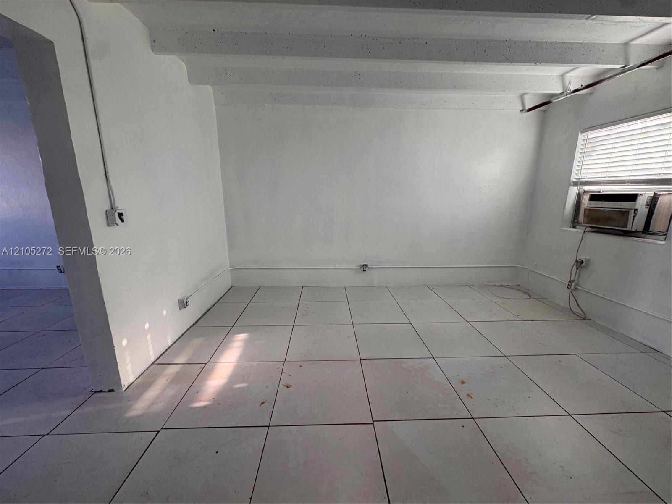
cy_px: 252
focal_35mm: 14
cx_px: 336
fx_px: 272
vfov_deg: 85.7
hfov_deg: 102.1
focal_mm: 2.22
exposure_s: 1/120
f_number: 2.2
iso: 100
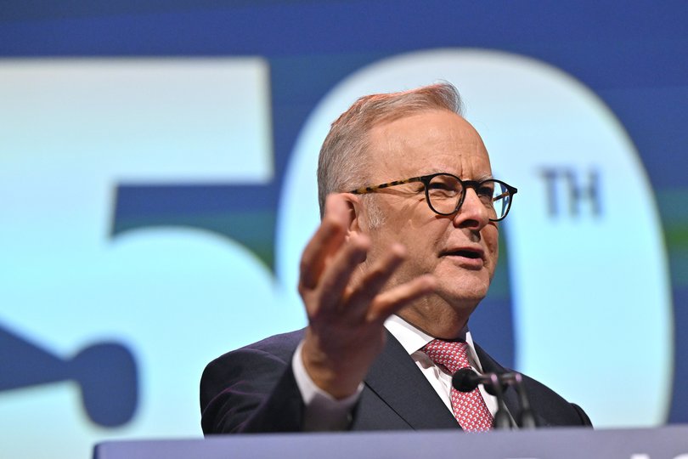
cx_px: 344
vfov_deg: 9.1
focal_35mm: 150
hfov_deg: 13.7
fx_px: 2866
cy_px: 230
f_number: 4.5
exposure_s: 1/400
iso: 4000
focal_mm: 150
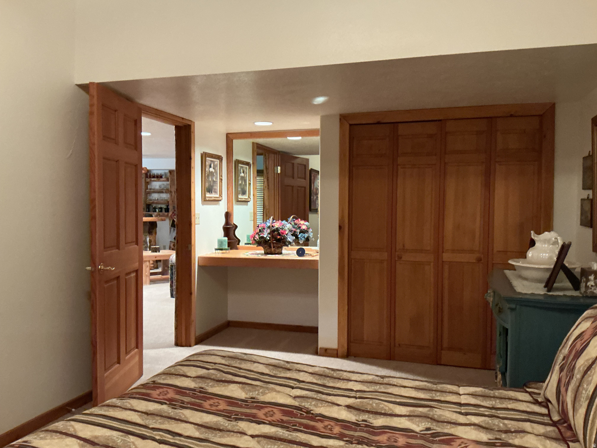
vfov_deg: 48.2
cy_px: 224
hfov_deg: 61.7
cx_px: 298
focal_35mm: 29
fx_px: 500
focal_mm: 3
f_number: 1.8
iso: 400
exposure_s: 1/30
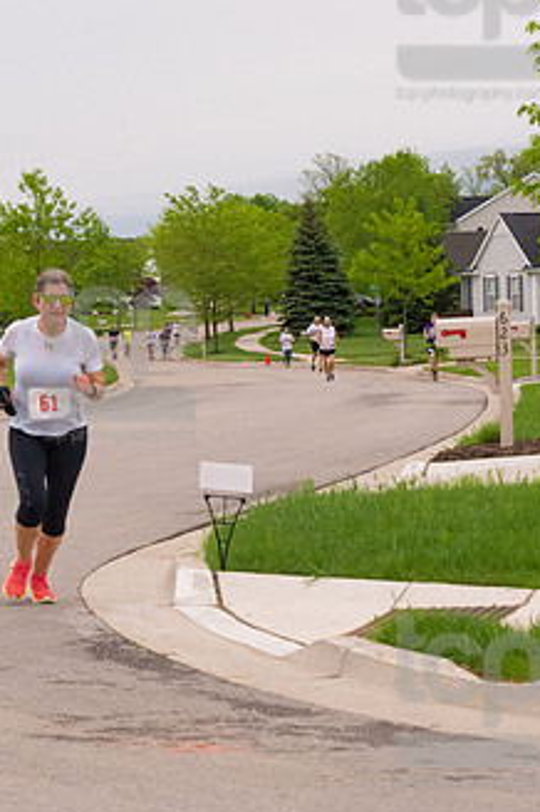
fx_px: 2796
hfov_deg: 11.0
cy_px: 355
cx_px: 121
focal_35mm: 124
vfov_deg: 16.5
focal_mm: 70
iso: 4000
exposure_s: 1/1250
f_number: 11
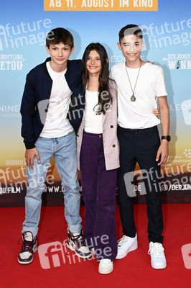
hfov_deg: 33.3
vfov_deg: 48.5
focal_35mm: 40
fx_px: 319
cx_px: 96
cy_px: 144
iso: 640
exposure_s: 1/160
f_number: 6.3
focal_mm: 40
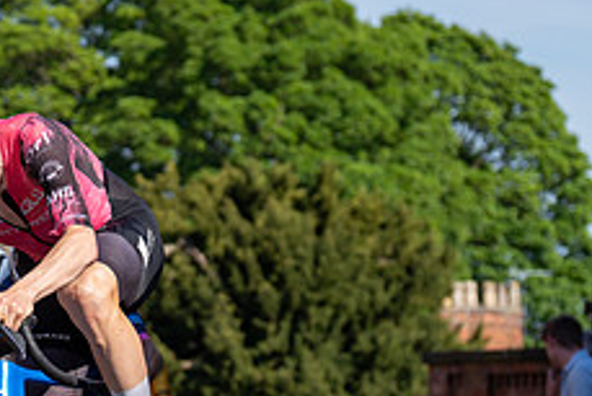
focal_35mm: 177
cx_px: -150
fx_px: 2912
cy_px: 364
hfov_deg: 11.3
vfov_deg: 7.7
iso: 100
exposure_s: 1/1000
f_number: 3.5
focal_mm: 70
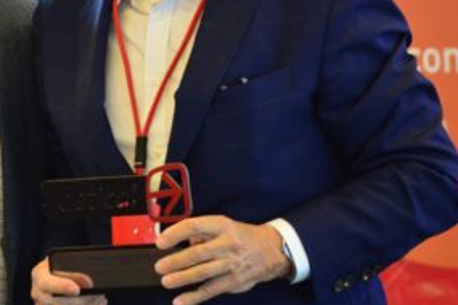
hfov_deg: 5.4
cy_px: 24
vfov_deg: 3.6
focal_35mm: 379
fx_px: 4821
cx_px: 24
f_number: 4.8
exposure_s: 1/30
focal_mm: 120
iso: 800
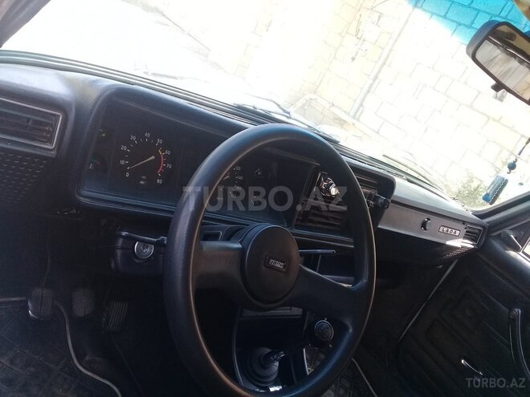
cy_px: 198
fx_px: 475
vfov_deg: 45.4
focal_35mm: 31
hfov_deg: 58.4
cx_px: 265
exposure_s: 1/100
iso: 64
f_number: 2.2
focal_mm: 3.3
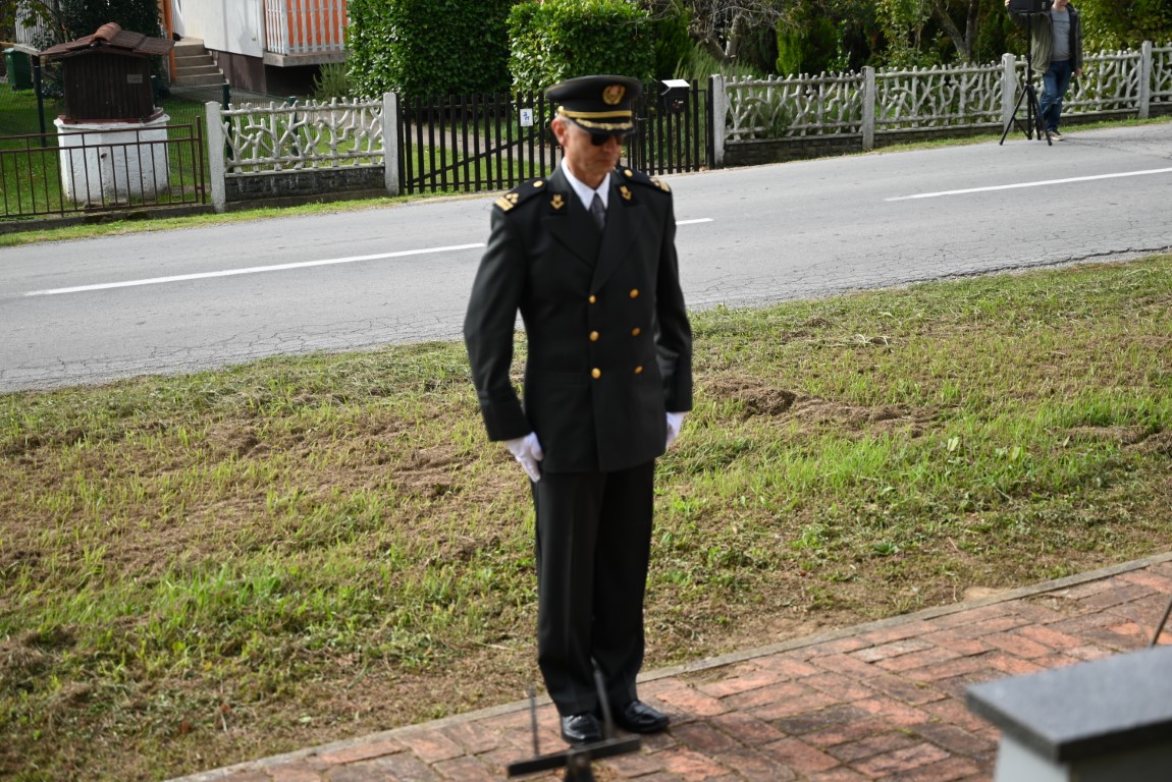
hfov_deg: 33.4
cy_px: 391
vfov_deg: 22.6
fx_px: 1954
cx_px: 586
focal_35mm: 60
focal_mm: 60
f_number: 4
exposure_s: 1/320
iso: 100
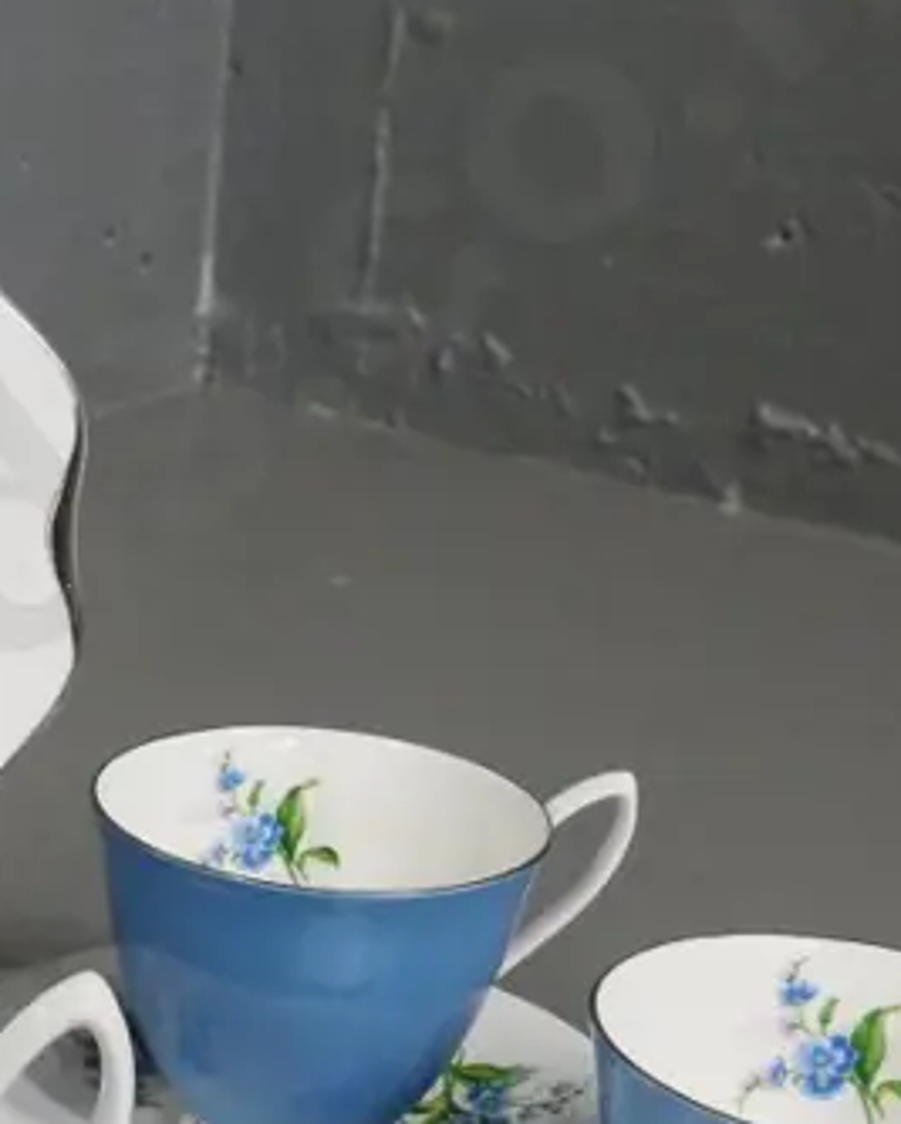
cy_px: 844
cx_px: -375
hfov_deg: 15.9
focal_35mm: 90
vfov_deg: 21.1
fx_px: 2996
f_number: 5
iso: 3200
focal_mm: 15
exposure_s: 1/160
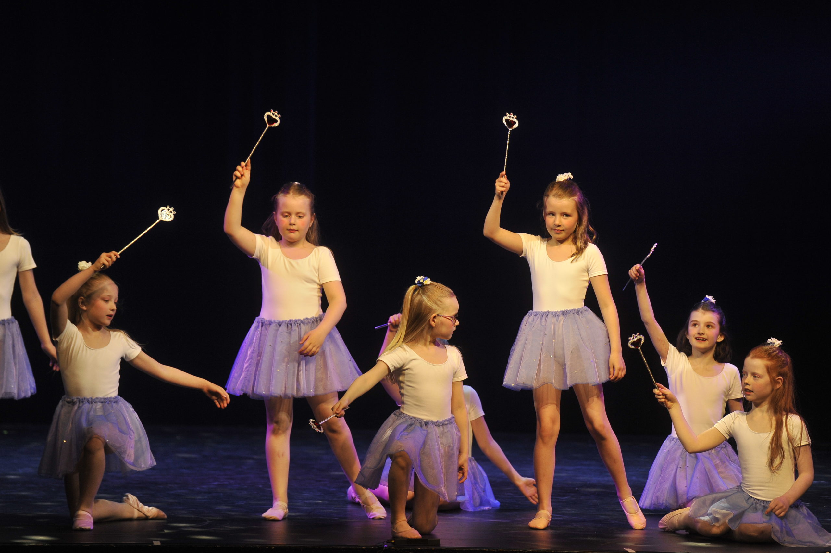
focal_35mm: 185
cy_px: 276
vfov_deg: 7.4
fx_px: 4267
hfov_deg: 11.1
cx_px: 416
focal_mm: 185
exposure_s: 1/320
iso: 1250
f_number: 4
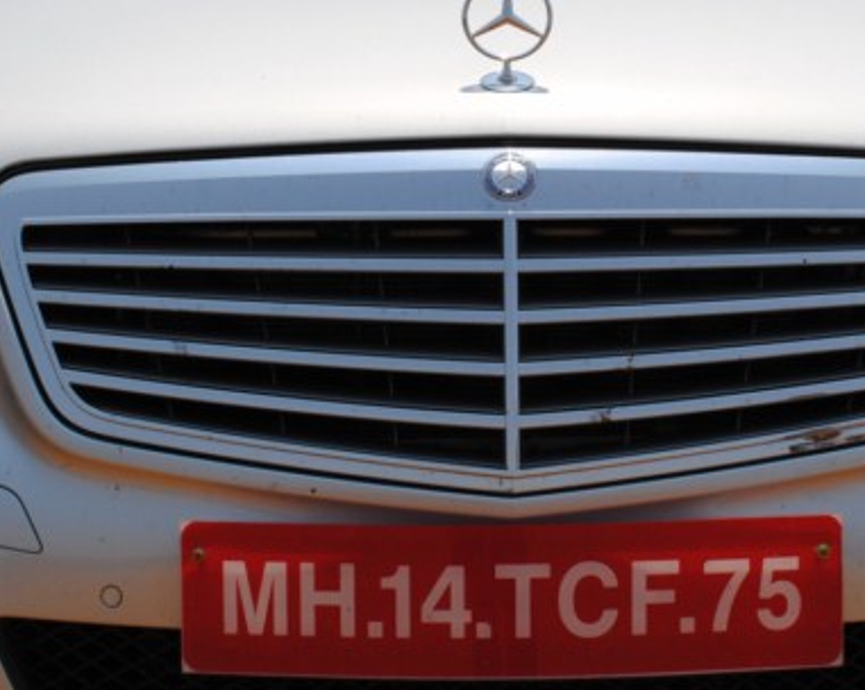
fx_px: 2327
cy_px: 233
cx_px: 527
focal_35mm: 91
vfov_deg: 16.8
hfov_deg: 21.0
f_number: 9
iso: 100
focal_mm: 24
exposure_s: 1/320
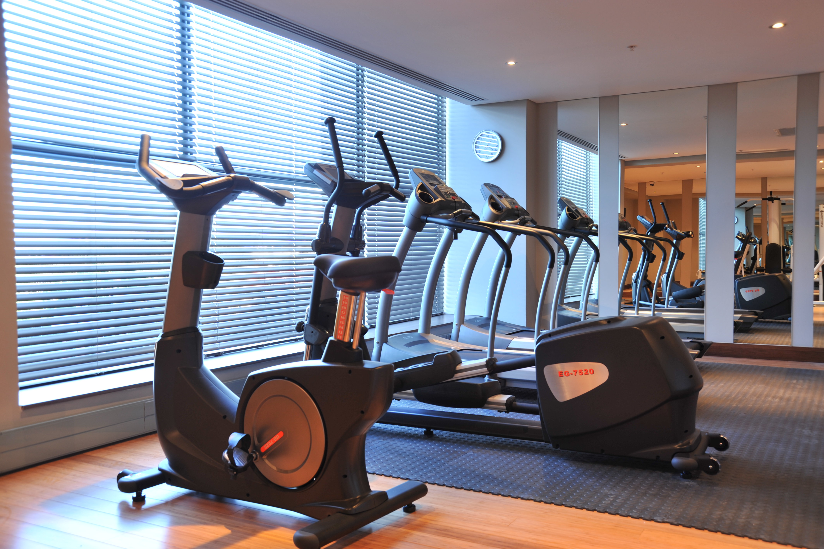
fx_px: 778
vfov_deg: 38.8
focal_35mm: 34
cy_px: 274
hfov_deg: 55.8
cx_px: 412
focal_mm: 34
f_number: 7.1
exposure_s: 1/2.5
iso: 200
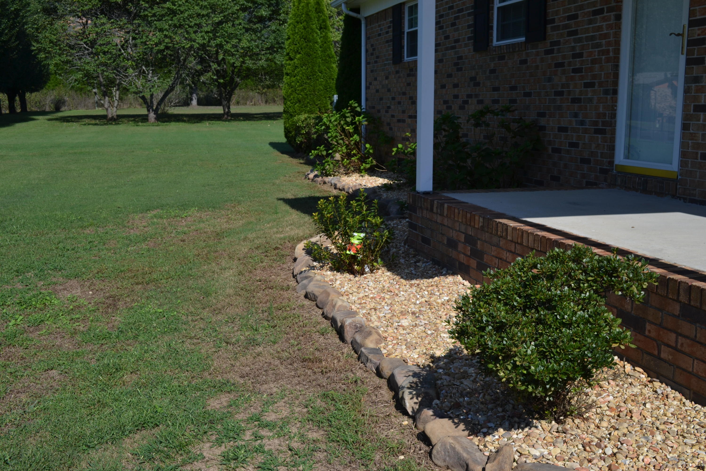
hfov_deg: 49.6
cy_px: 236
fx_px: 765
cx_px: 353
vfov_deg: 34.2
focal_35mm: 39
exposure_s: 1/250
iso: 100
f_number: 8
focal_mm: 26
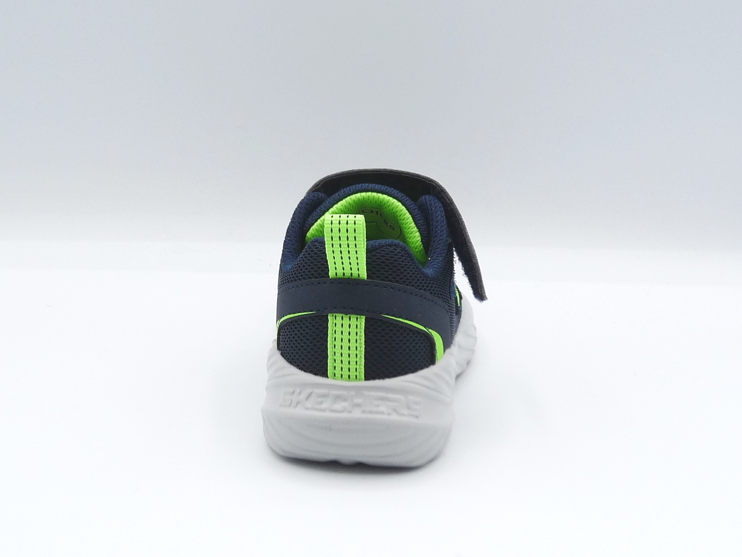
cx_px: 371
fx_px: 1072
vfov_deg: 29.1
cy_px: 278
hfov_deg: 38.2
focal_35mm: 50
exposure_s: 1/200
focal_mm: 5
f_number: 4
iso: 100
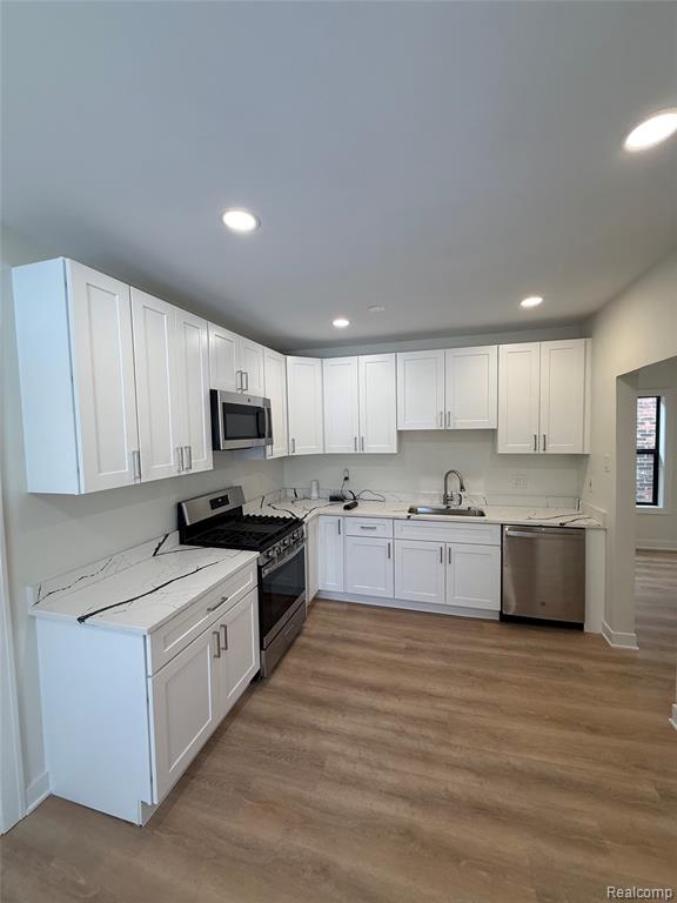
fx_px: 365
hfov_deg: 85.7
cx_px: 338
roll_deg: +3.3
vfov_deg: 102.1
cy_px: 452
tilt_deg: -3.8
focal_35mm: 14
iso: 100
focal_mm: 2.22
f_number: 2.2
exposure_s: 1/120
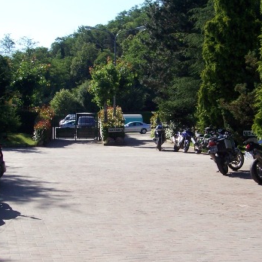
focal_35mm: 69
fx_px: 591
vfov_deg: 25.0
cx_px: 137
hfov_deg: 25.0
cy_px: 152
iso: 80
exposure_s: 1/320
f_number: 5.1
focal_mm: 5.6
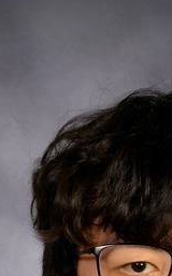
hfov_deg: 4.6
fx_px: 2151
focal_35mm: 286
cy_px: 397
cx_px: 169
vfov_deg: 7.2
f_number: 13
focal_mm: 60
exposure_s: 1/200
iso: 200
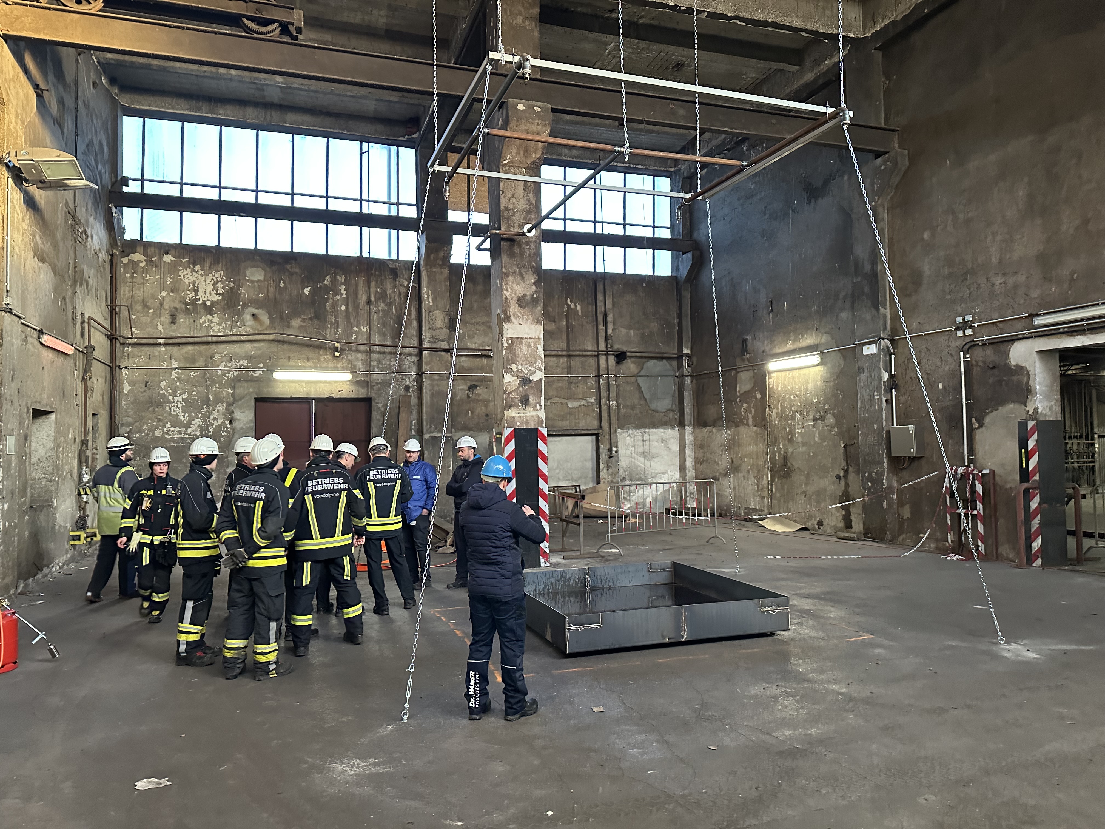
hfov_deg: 71.6
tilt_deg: +2.4
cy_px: 414
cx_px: 552
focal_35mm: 24
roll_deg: +0.1
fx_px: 766
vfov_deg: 56.8
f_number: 1.78
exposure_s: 1/50
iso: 640
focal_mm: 6.86
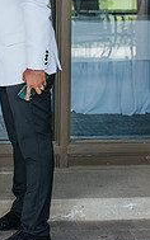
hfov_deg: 8.2
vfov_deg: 13.0
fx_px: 1041
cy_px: 19
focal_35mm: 159
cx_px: -33
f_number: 3.2
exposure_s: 1/200
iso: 180
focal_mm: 35
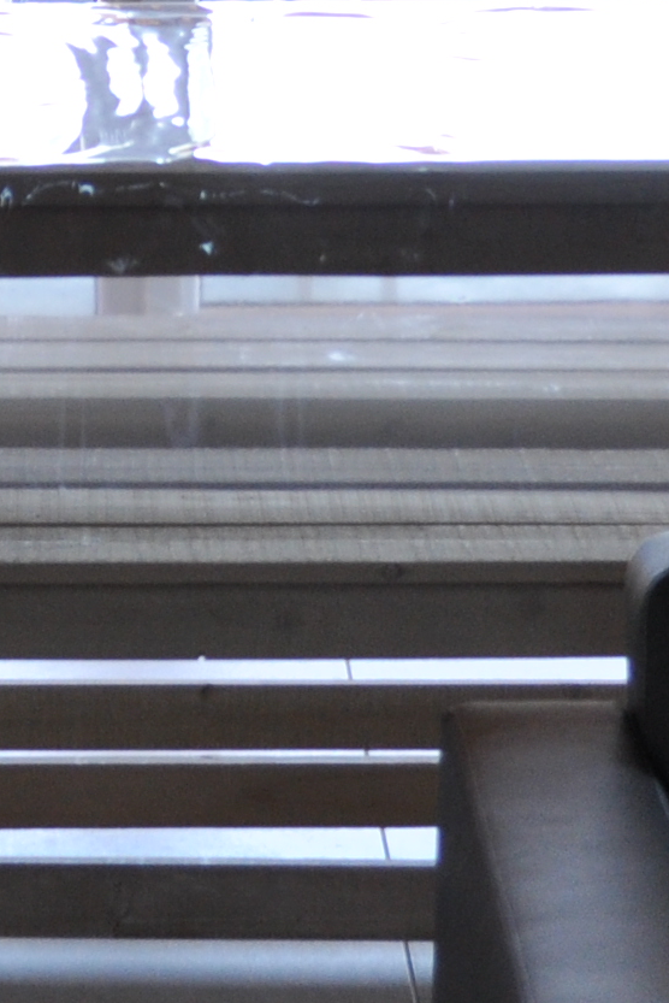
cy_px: -72
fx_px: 5152
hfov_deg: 7.4
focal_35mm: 185
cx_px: 109
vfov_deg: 11.0
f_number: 5
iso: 400
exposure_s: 1/100
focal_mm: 24
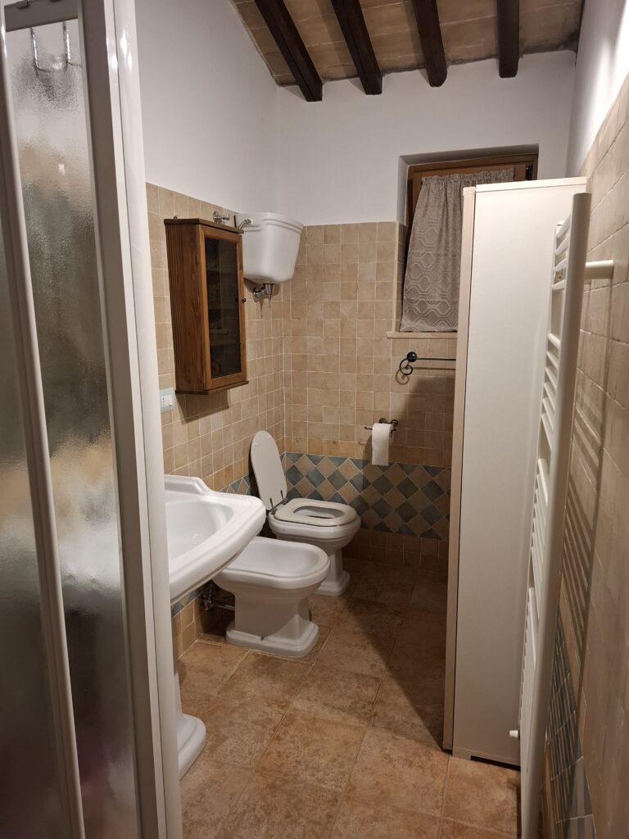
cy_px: 420
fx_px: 557
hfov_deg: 58.9
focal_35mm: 23
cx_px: 314
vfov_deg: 73.9
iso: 320
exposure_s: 1/50
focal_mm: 5.54
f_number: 1.8
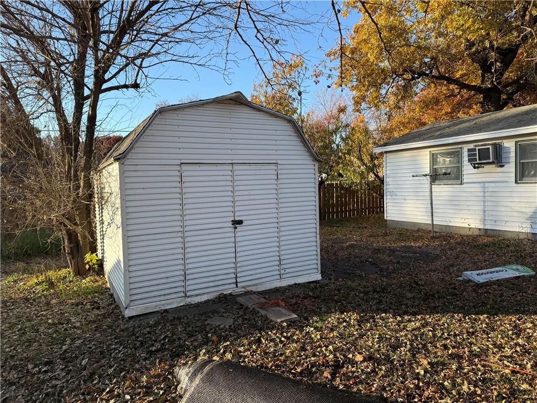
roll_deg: +1.7
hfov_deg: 71.6
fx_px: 372
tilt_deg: -2.3
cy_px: 202
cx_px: 268
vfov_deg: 56.8
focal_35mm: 24
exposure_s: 1/1271
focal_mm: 6.76
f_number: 1.78
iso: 80
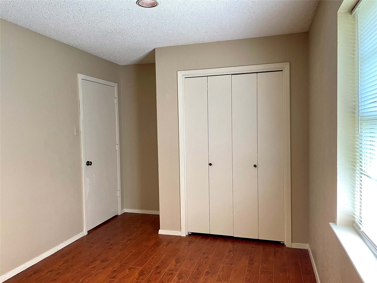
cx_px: 188
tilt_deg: -2.4
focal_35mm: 26
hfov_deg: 67.3
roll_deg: +1.7
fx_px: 283
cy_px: 142
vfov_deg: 53.1
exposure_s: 1/60
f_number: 1.6
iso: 160
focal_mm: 4.2
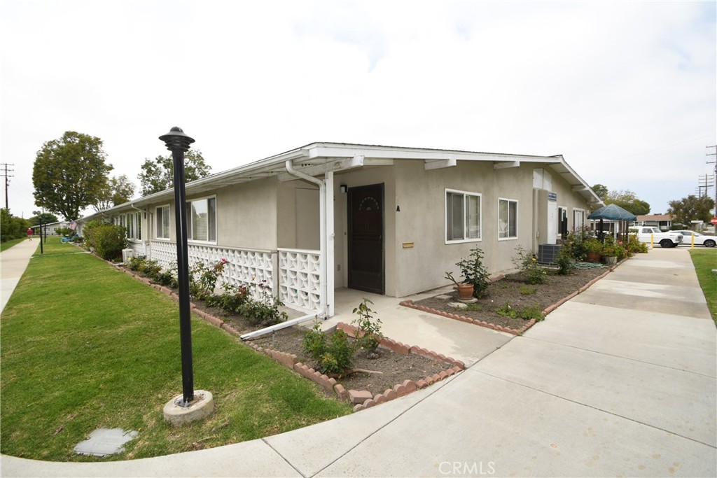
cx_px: 358
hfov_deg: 100.4
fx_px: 299
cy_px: 239
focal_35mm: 15
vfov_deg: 77.3
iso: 100
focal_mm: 10
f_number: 8
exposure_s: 1/250
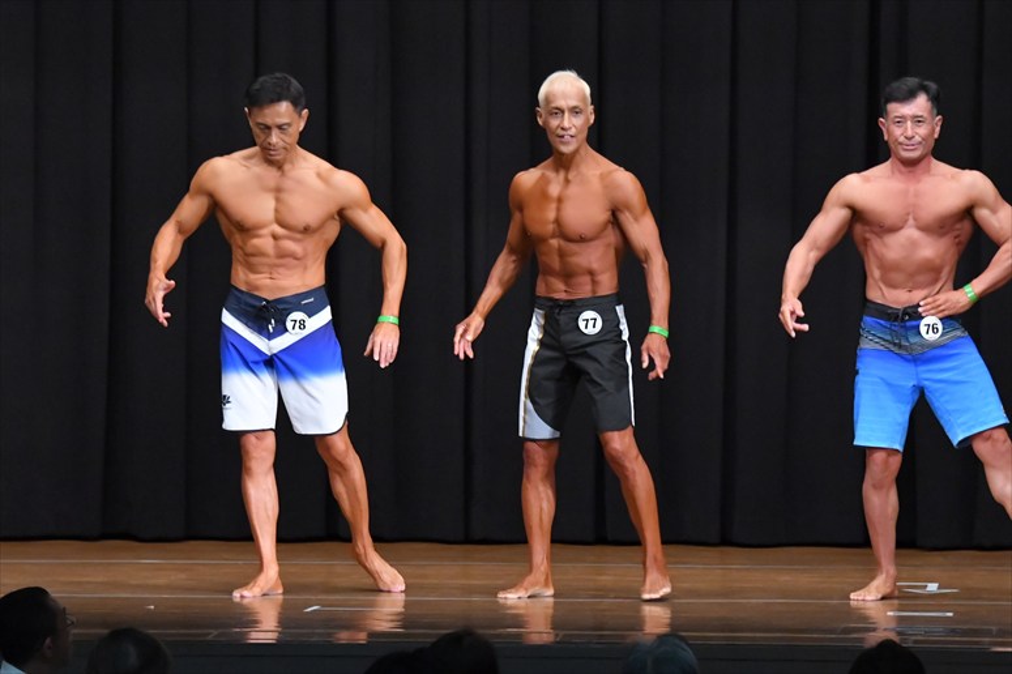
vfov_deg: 6.3
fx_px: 6097
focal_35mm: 217
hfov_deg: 9.5
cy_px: 337
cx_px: 506
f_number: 5.6
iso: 8000
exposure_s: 1/400
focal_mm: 145
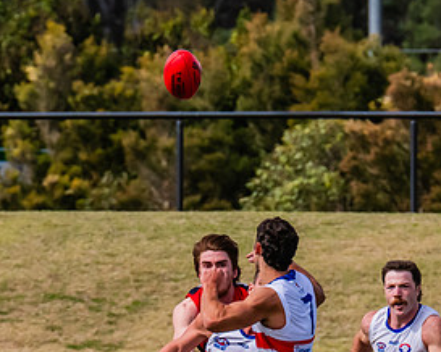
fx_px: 19668
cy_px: 462
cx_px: 128
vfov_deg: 1.0
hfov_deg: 1.3
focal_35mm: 1508
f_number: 10
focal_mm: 420
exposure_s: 1/1600
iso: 800
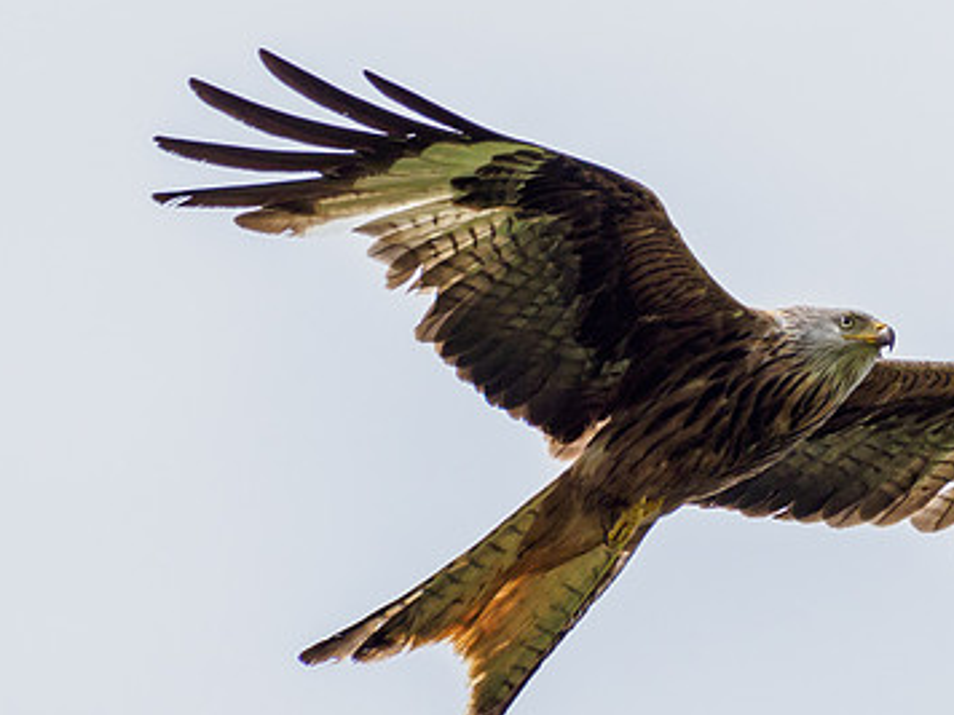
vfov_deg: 0.9
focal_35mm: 1602
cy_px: 207
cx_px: 840
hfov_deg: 1.2
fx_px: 44150
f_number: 5
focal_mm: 300
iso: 200
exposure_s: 1/2000
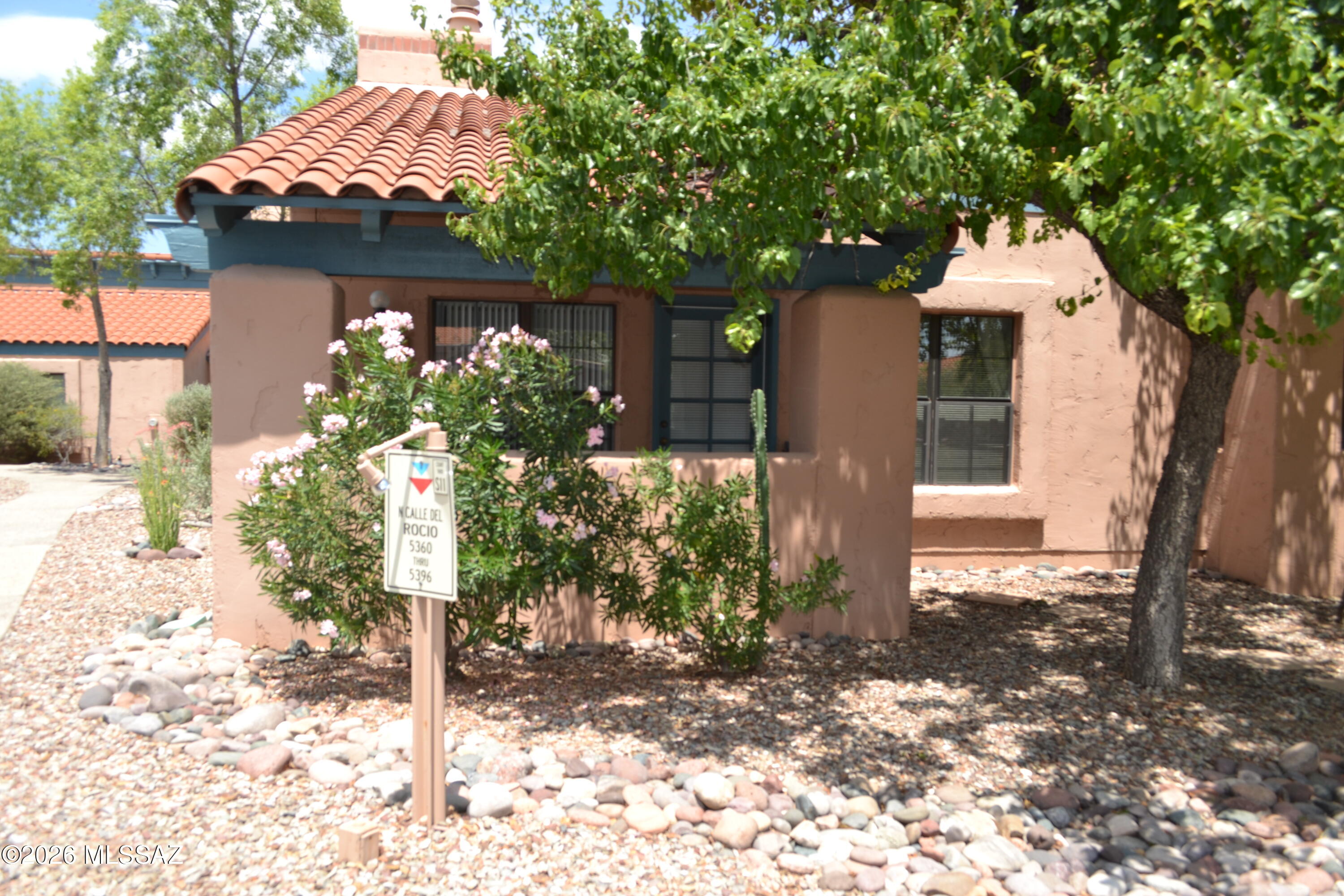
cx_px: 672
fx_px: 1008
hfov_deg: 67.4
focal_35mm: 27
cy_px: 448
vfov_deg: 47.9
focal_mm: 18
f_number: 7.1
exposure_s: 1/200
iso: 100
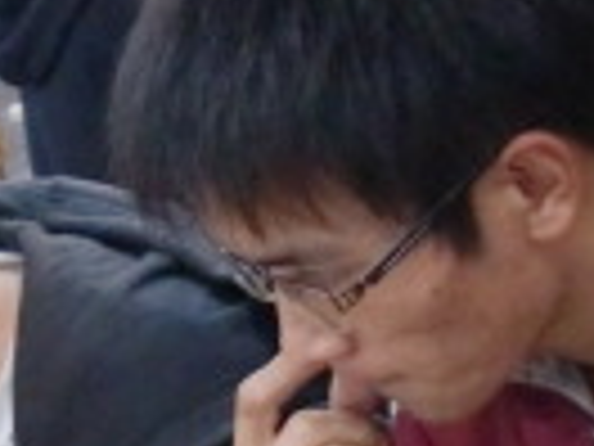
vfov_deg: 8.5
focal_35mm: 174
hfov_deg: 11.2
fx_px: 2986
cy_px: 288
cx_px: -36
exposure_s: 1/60
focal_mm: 6.3
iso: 640
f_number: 2.8
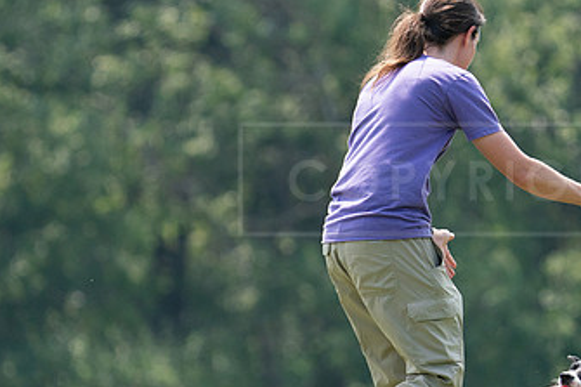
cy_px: 209
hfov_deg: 3.0
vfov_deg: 2.0
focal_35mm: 690
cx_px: 404
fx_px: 11130
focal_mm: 382
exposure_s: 1/4000
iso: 2500
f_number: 6.3
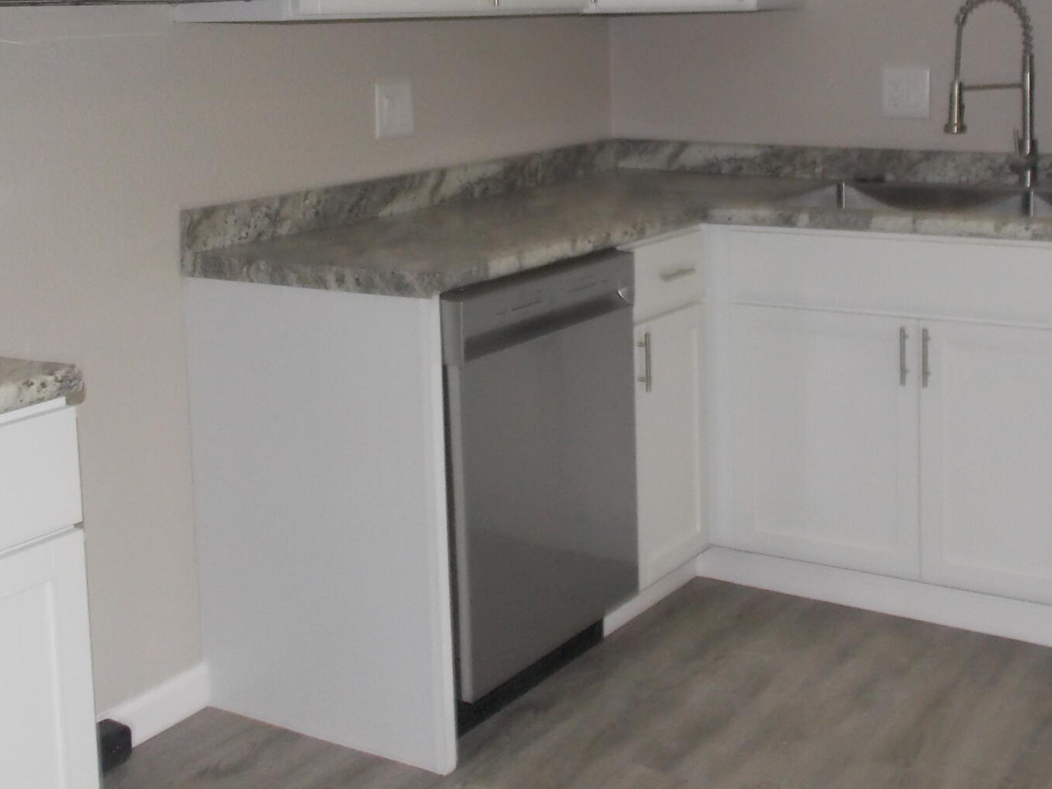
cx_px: 649
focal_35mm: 51
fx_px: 1550
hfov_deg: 37.3
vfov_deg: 28.0
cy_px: 166
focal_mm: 4
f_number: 3.1
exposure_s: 1/30
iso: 200
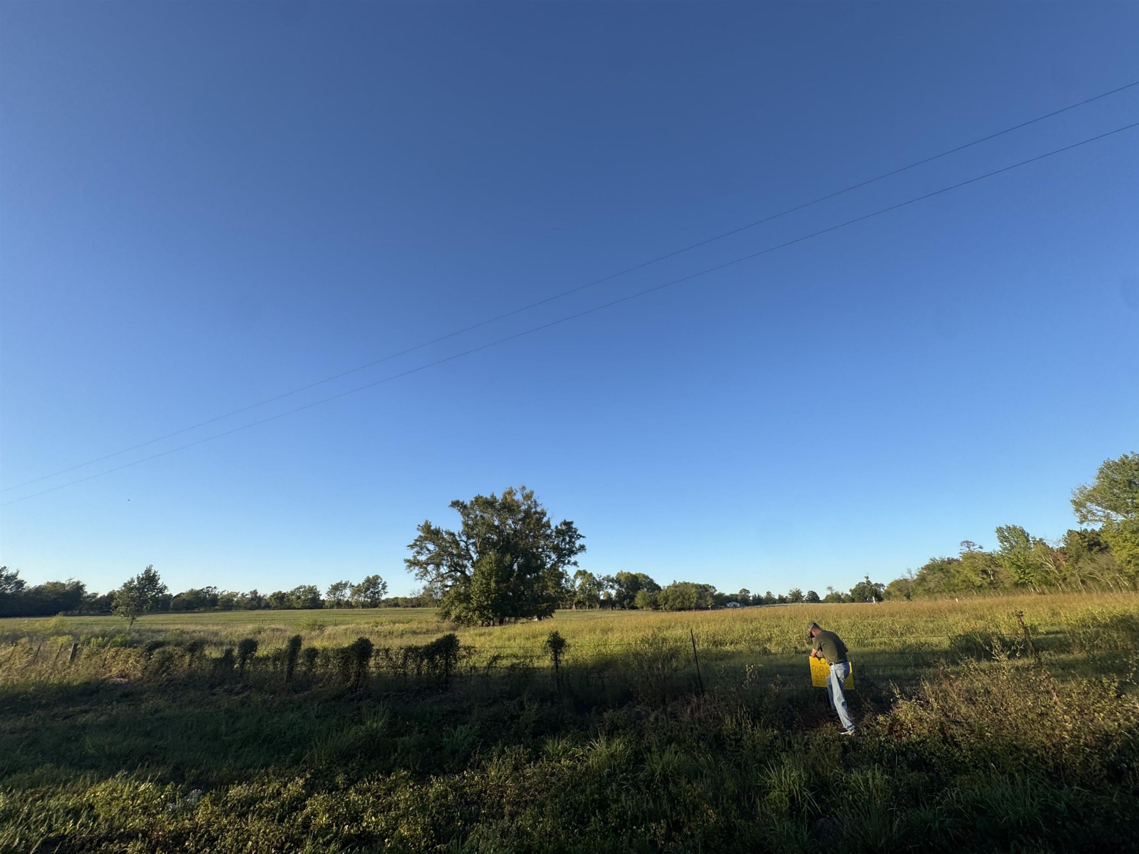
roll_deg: -0.2
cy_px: 427
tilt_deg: +21.5
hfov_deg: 102.1
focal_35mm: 14
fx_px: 461
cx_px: 570
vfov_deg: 85.7
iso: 50
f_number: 2.2
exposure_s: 1/1198
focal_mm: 2.22
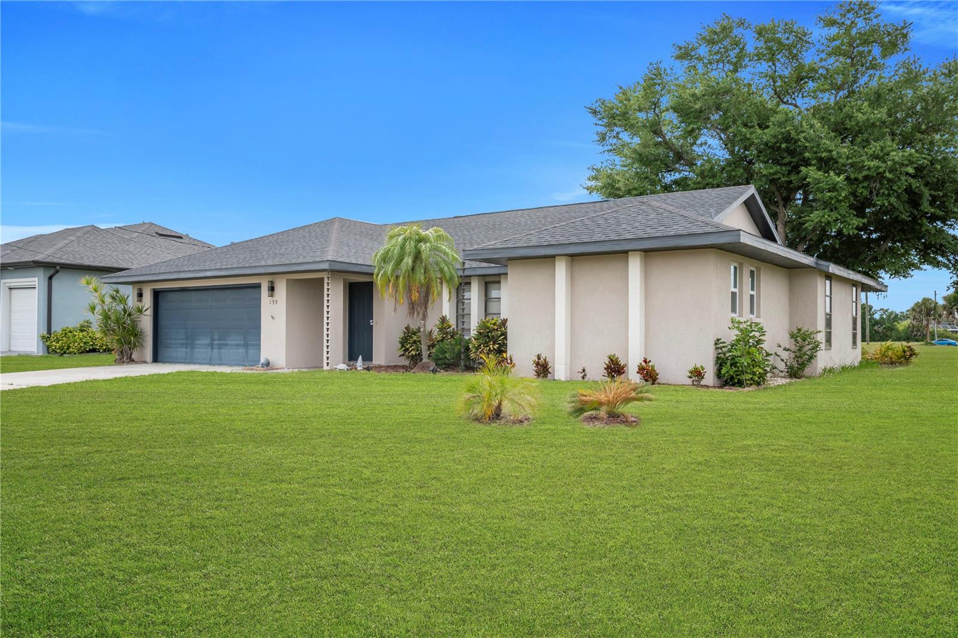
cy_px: 319
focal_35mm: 27
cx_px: 479
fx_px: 718
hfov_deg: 67.4
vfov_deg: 47.9
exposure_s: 1/200
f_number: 7.1
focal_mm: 18
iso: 100
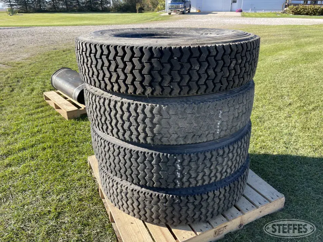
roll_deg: +0.1
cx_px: 162
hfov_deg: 67.3
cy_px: 121
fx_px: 243
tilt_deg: -23.8
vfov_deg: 53.1
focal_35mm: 26
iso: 32
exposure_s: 1/861
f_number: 1.6
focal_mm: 5.1
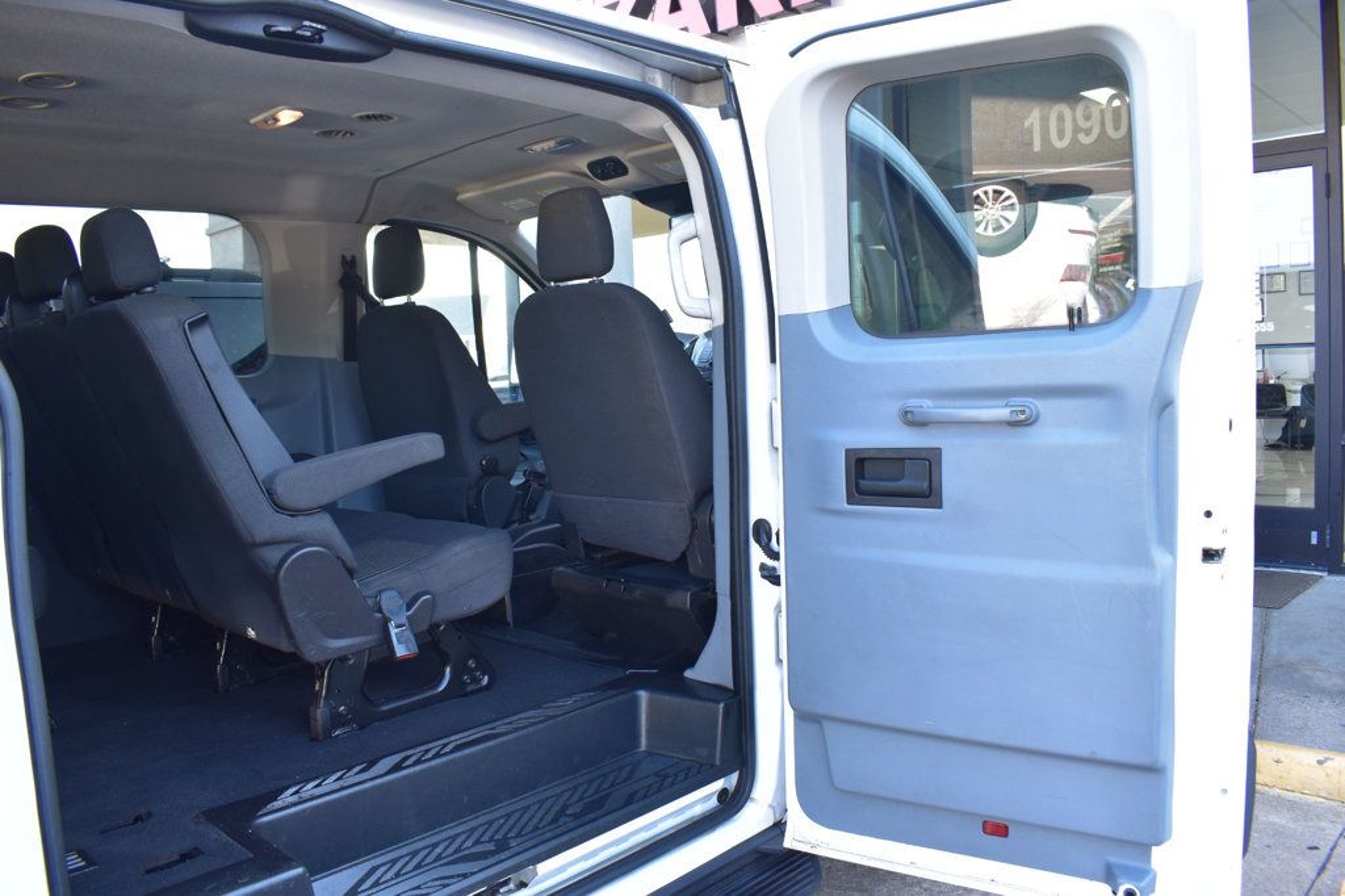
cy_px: 448
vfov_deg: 47.9
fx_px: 1008
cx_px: 672
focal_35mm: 27
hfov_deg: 67.4
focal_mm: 18
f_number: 7.1
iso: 400
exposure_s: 1/40
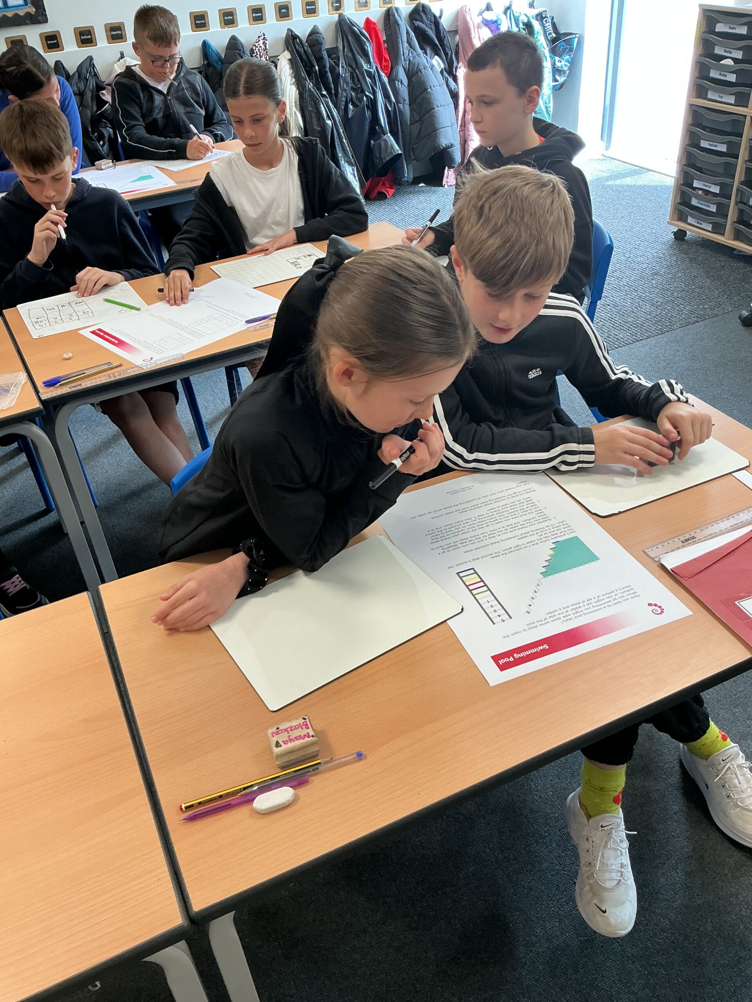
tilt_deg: -36.6
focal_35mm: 29
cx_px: 376
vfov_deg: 61.7
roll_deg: +5.4
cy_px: 501
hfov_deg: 48.2
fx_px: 840
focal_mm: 3
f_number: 1.8
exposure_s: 1/60
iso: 80
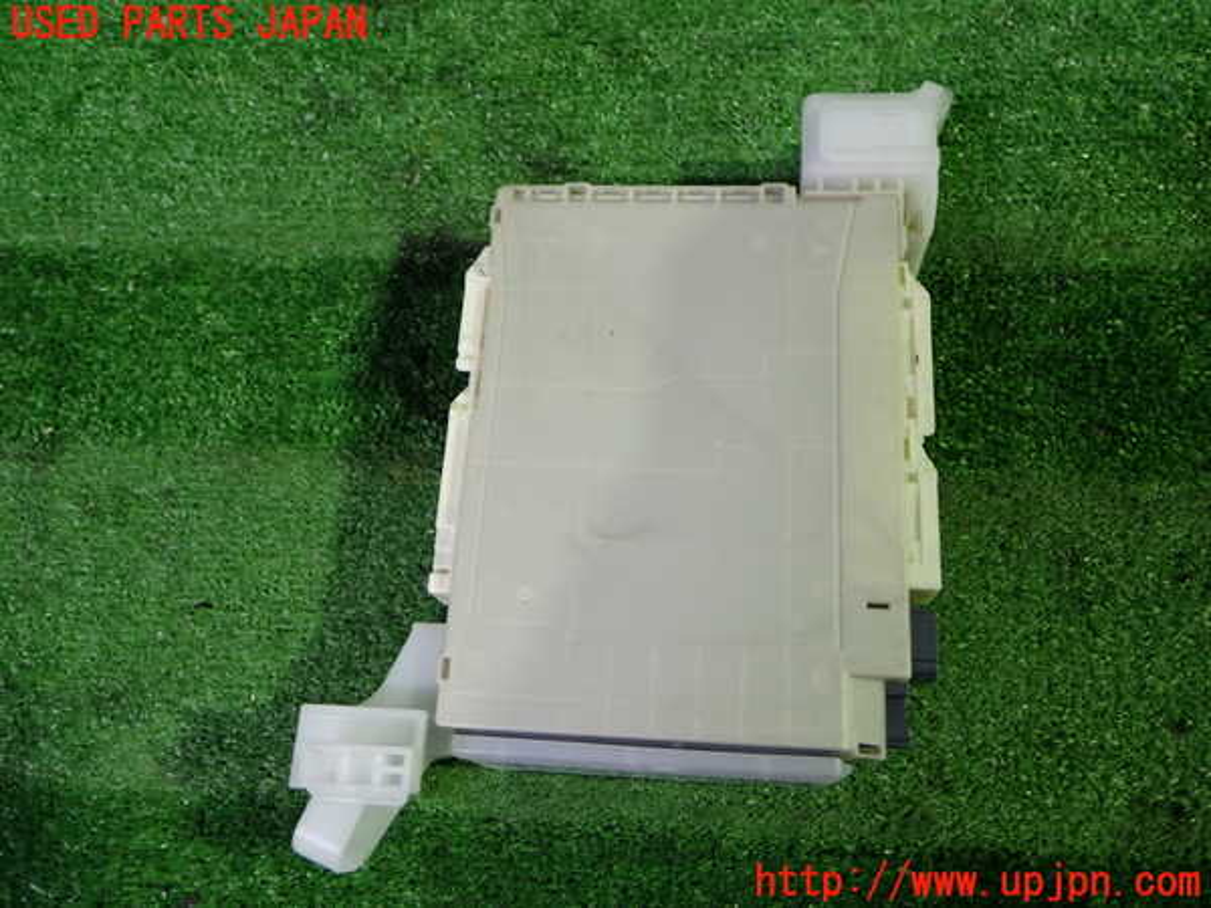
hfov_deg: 60.0
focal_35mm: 30
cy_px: 454
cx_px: 606
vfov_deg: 46.8
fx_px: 1050
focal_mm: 5.4
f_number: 2.3
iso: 250
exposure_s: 1/30
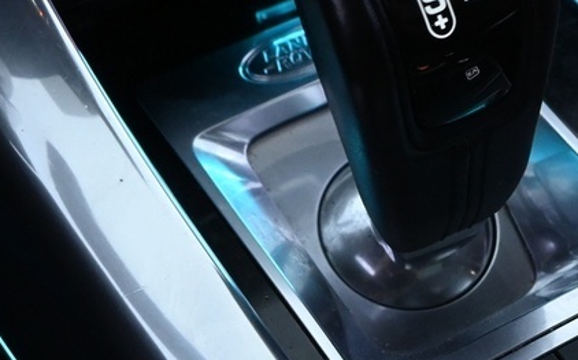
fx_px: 1480
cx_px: 653
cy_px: 386
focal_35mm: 94
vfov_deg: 13.6
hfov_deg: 20.9
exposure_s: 1/25
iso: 1600
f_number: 4
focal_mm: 16
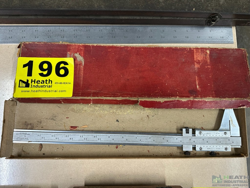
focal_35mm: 24
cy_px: 94
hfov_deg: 71.6
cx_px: 125
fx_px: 173
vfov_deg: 56.8
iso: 250
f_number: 1.78
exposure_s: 1/60
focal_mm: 6.86
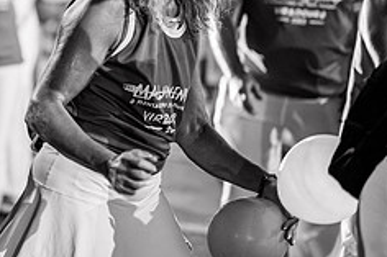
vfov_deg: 11.1
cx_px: -46
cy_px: 17
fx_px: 1321
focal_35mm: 123
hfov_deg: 16.2
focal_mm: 50
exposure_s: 1/320
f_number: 1.2
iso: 2000
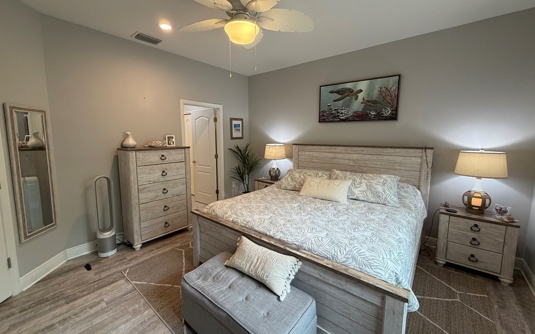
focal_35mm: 15
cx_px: 266
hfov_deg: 101.5
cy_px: 160
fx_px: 219
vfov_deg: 74.7
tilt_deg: -5.9
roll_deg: +0.0
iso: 250
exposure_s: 1/120
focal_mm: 2.22
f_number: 2.2
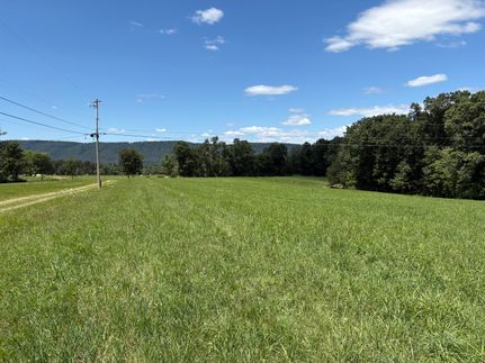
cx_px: 242
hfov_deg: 67.3
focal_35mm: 26
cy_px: 182
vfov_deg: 53.0
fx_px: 364
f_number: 1.6
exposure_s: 1/3448
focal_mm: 5.96
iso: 50
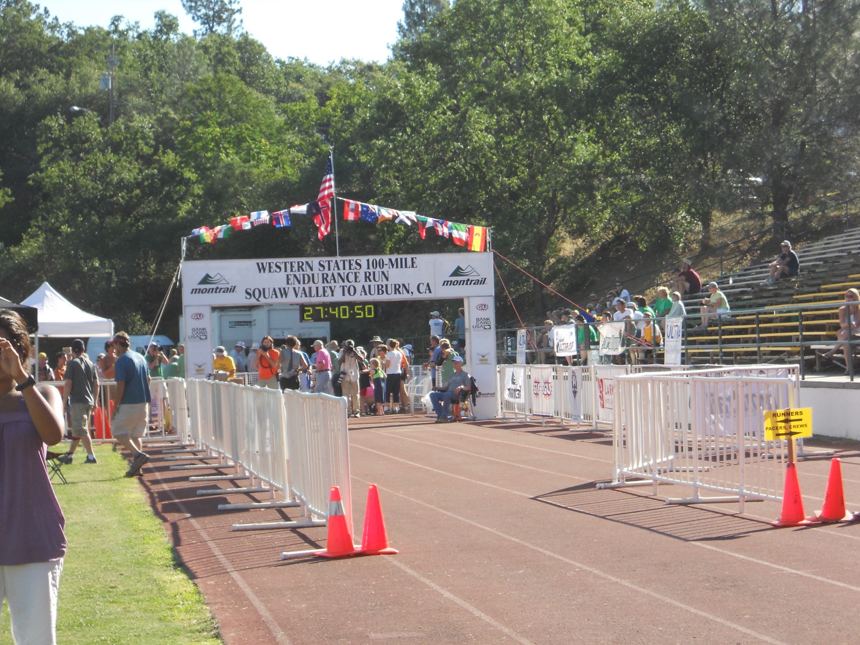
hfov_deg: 18.2
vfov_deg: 13.7
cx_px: 430
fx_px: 2683
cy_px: 322
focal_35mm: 108
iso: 80
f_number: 5.9
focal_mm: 19.6
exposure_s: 1/160
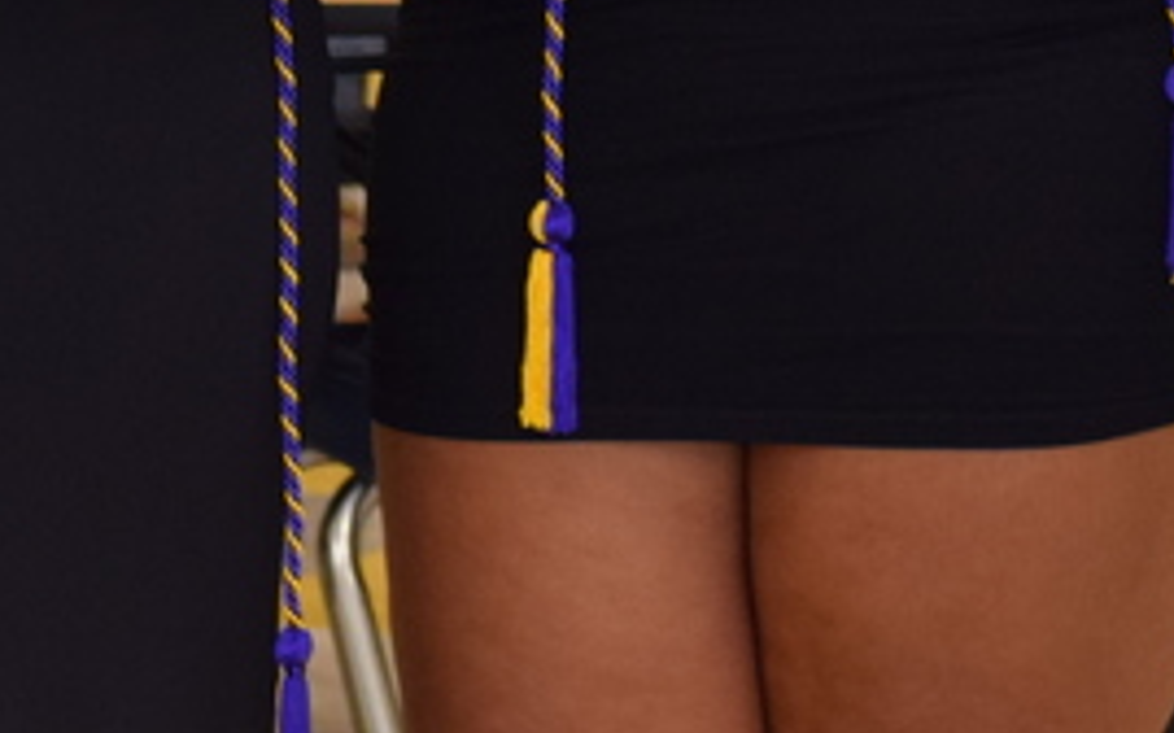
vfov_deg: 4.1
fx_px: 10234
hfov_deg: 6.5
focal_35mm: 320
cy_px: -569
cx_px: -458
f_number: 4.5
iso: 800
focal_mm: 55
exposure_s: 1/80
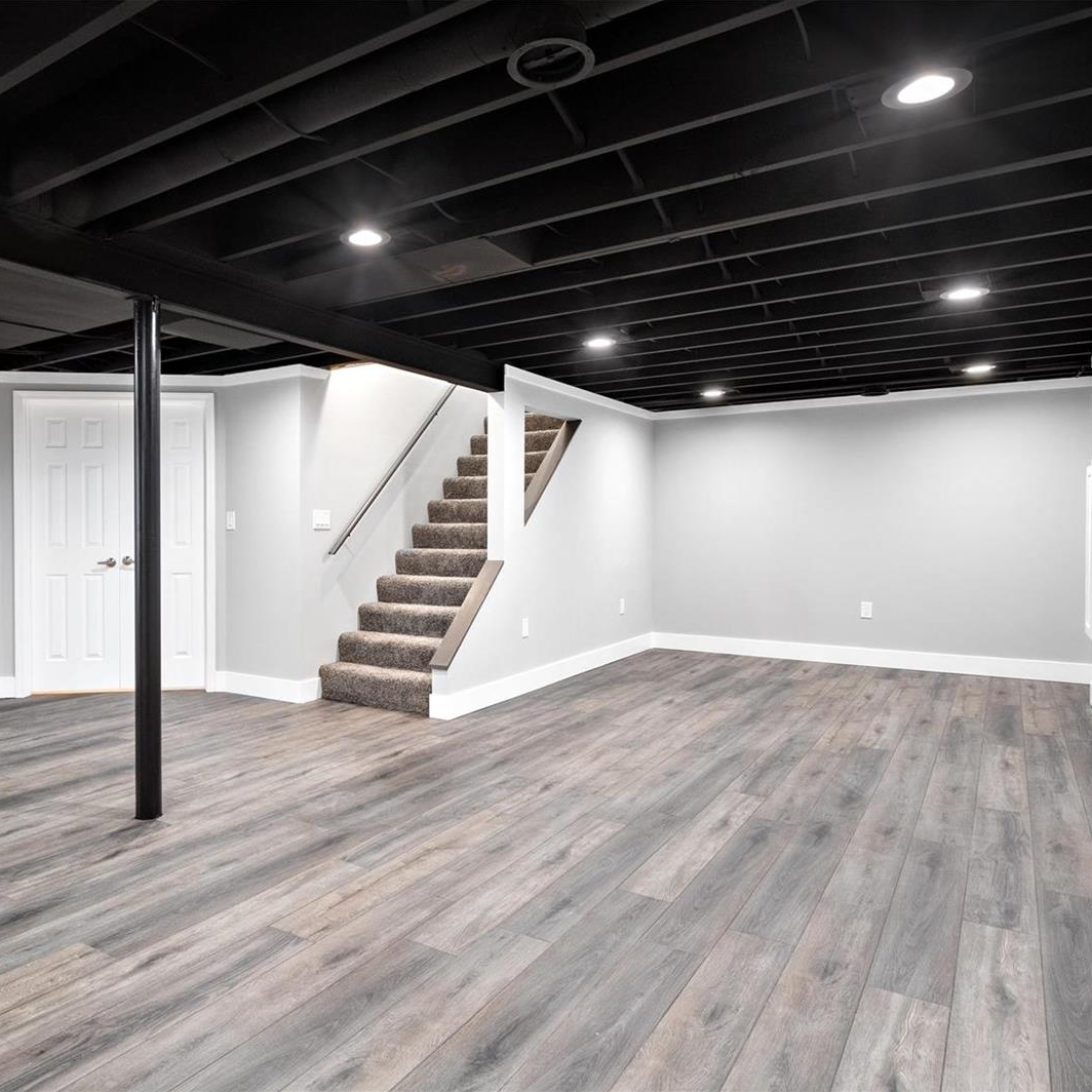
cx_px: 397
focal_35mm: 23
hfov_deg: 66.1
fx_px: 821
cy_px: 546
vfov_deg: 67.3
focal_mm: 9
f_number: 8
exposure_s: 1/1.67
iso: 400
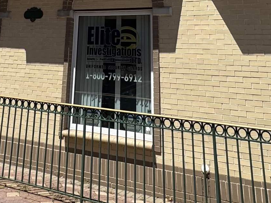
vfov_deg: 23.0
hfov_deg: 37.1
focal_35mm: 51
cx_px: 90
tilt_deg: +23.1
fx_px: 399
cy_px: -103
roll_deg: -2.7
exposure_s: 1/1976
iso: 50
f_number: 2.2
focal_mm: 2.22
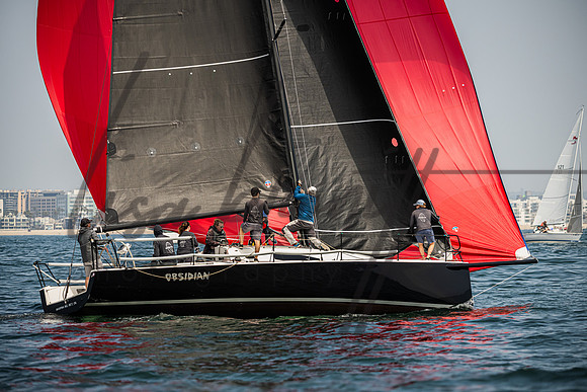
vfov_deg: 7.0
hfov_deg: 10.4
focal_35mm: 198
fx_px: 3223
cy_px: 196
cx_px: 294
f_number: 5
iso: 640
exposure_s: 1/4000
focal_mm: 195
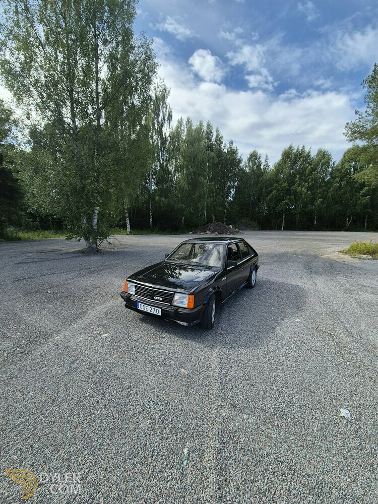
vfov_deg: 106.2
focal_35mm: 13
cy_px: 252
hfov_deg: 89.9
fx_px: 189
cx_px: 189
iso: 50
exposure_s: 1/1776
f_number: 2.2
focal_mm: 2.2
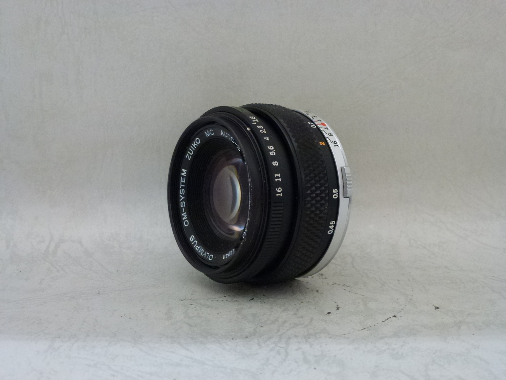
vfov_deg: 28.0
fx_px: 760
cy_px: 190
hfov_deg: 36.8
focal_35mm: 52
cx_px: 253
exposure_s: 1/50
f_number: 4.3
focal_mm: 9.4
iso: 400
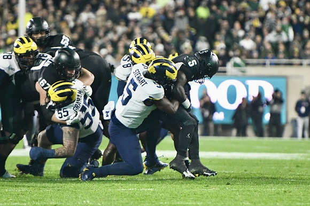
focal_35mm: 300
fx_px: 2582
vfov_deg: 4.6
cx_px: 155
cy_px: 103
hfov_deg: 6.9
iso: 3200
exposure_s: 1/1250
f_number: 2.8
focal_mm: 200
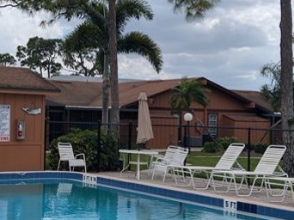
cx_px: 70
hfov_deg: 26.7
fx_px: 611
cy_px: 109
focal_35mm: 72
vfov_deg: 20.4
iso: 20
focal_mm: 6.9
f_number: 1.68
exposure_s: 1/1996
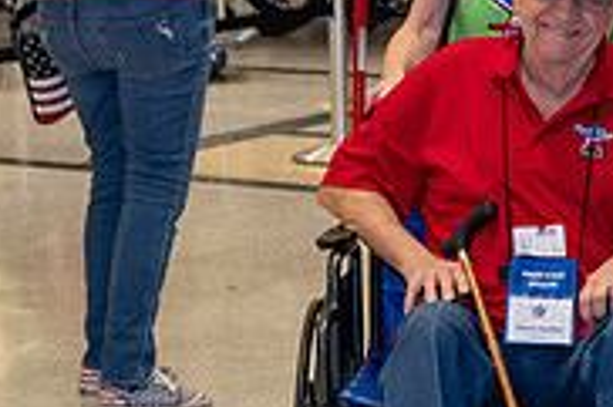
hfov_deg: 10.1
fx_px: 3470
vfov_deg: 6.7
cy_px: 316
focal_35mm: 204
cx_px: 357
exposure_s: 1/100
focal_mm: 64
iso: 2200
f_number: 6
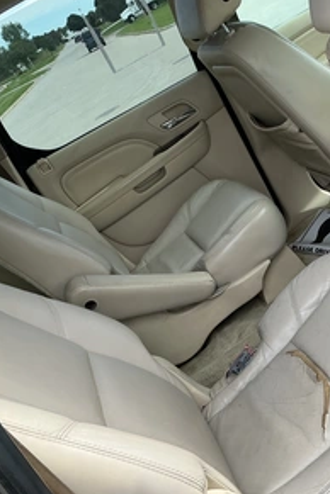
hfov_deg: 32.2
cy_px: 251
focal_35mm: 40
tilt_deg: -25.5
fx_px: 550
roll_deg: +28.4
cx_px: 279
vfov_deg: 48.5
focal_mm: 3
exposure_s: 1/230
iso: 20
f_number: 1.8
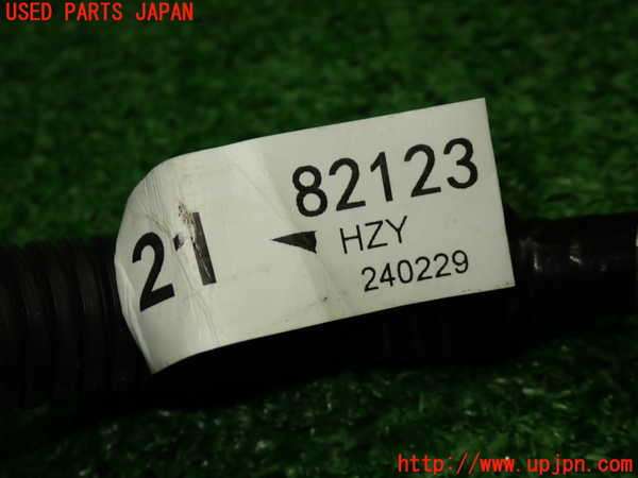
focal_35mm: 54
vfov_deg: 27.0
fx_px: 995
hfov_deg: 35.5
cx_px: 319
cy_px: 239
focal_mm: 9.65
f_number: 3.3
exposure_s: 1/100
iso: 125
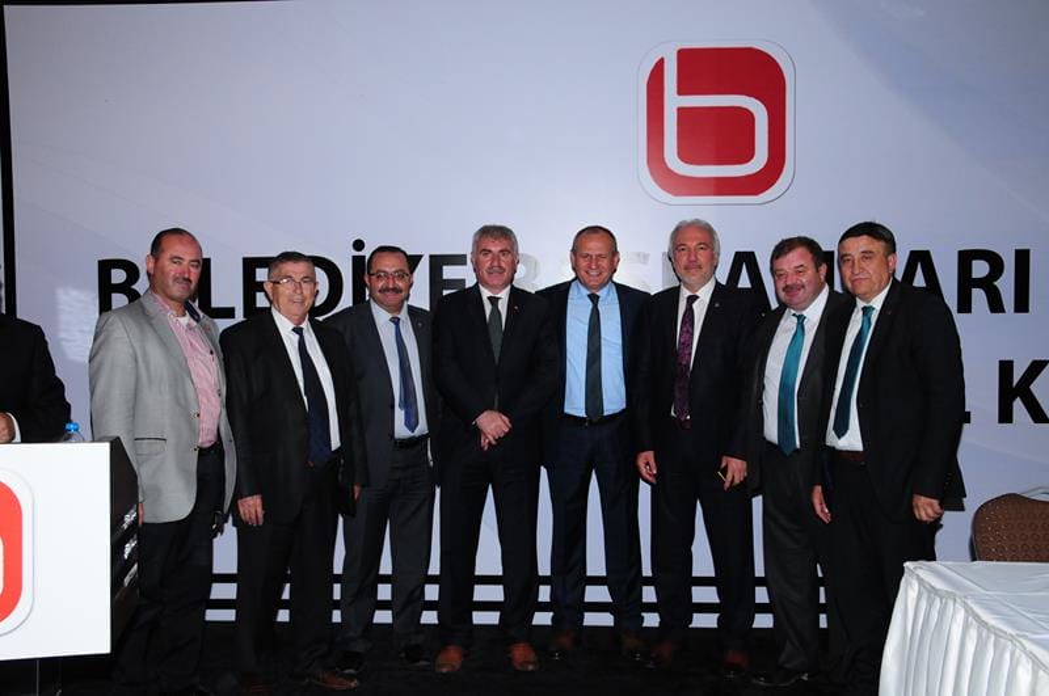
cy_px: 348
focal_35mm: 39
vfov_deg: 34.1
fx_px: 1135
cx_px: 524
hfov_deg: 49.6
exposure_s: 1/80
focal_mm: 26
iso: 1000
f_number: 6.3
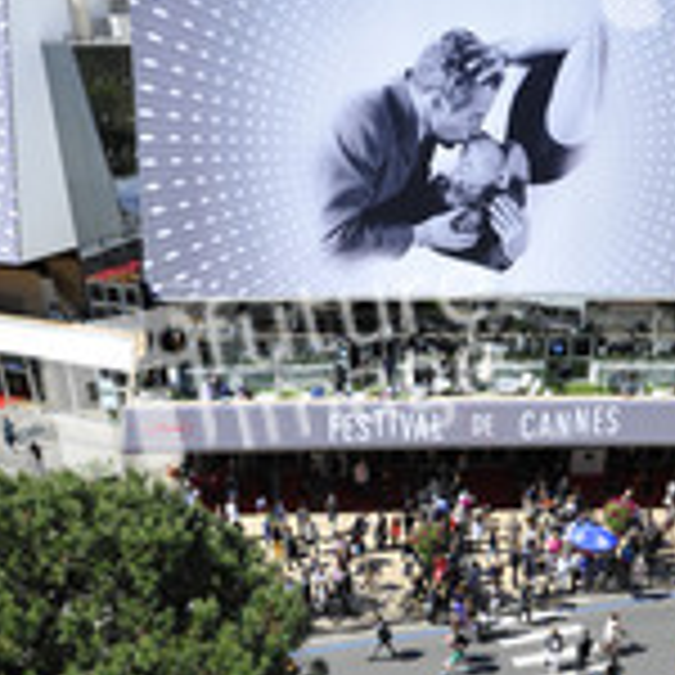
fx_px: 949
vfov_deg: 36.9
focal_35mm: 43
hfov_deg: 39.0
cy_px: 598
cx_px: 407
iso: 200
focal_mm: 19
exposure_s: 1/400
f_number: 10
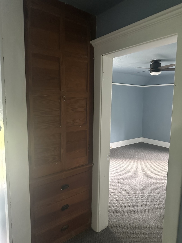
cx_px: 91
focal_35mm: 24
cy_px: 122
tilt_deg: -6.1
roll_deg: -1.9
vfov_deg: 71.6
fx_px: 168
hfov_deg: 56.8
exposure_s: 1/37
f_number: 1.78
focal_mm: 6.86
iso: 1000
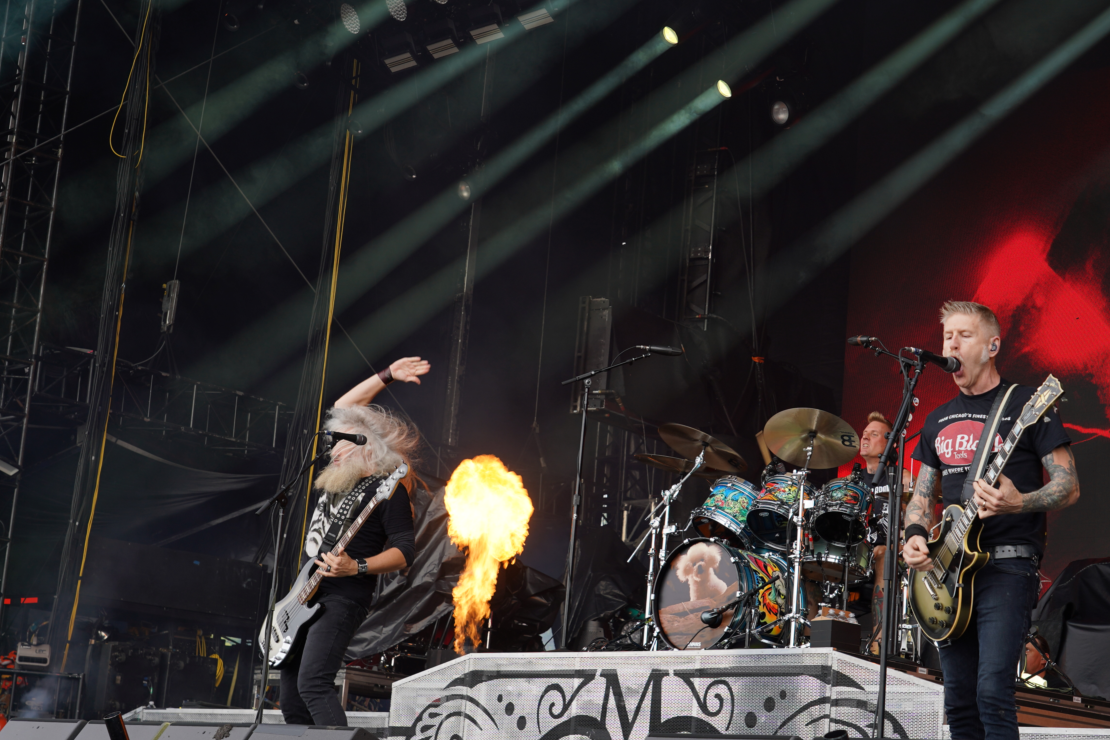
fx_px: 2097
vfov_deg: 20.0
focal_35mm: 68
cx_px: 562
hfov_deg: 29.7
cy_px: 339
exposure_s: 1/80
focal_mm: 52
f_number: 6.3
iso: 100
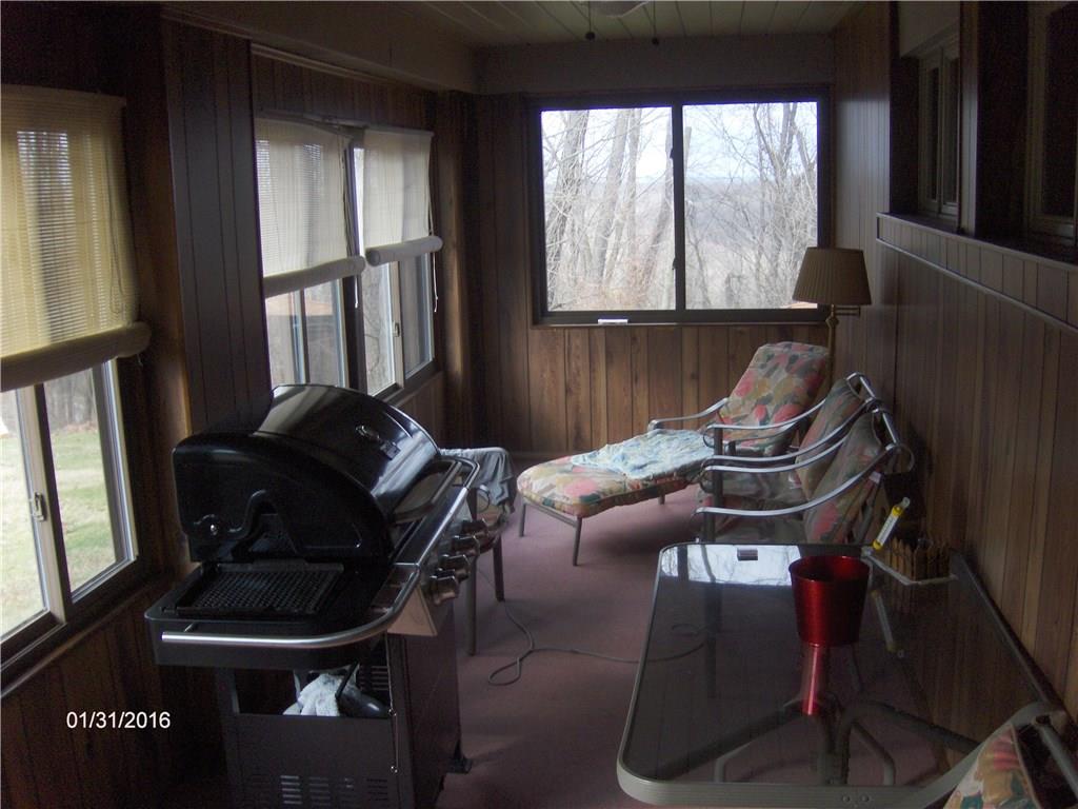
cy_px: 404
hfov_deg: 52.6
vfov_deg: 40.7
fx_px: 1090
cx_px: 539
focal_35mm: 35
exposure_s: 1/111
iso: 200
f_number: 2.8
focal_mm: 7.5
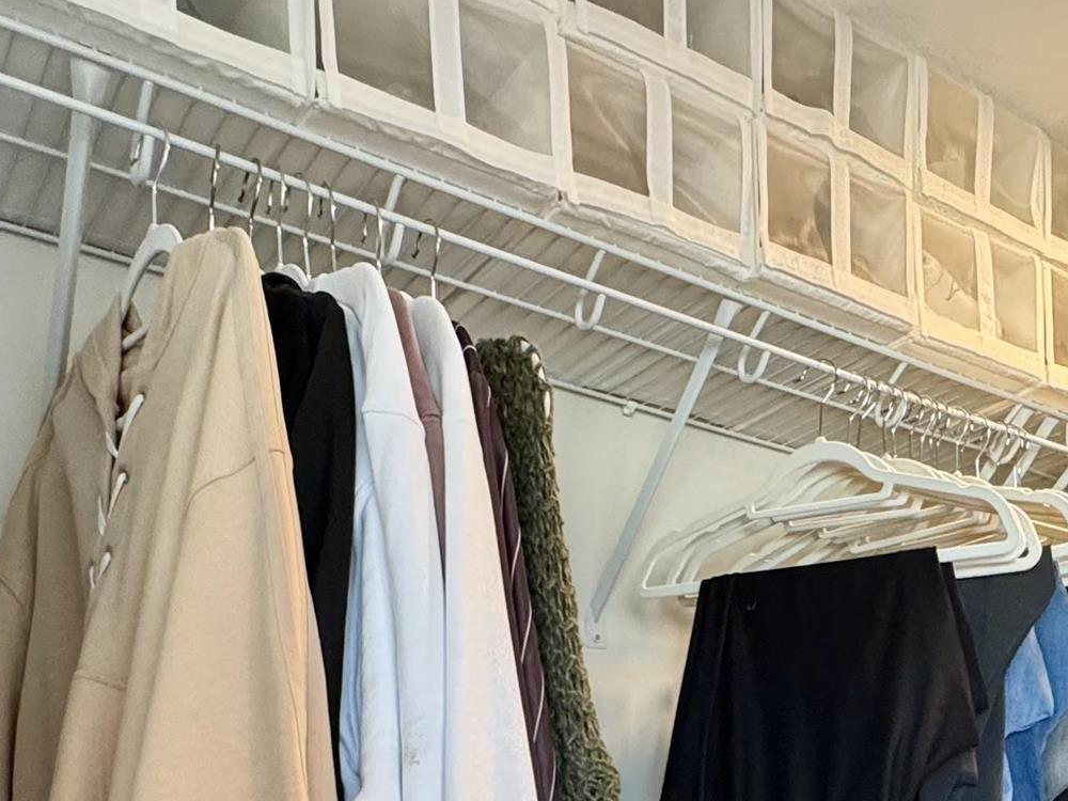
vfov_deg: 29.1
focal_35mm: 43
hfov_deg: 43.0
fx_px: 1327
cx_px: 743
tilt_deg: -0.6
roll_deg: +1.6
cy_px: 955
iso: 250
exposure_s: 1/60
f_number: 2.2
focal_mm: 2.22
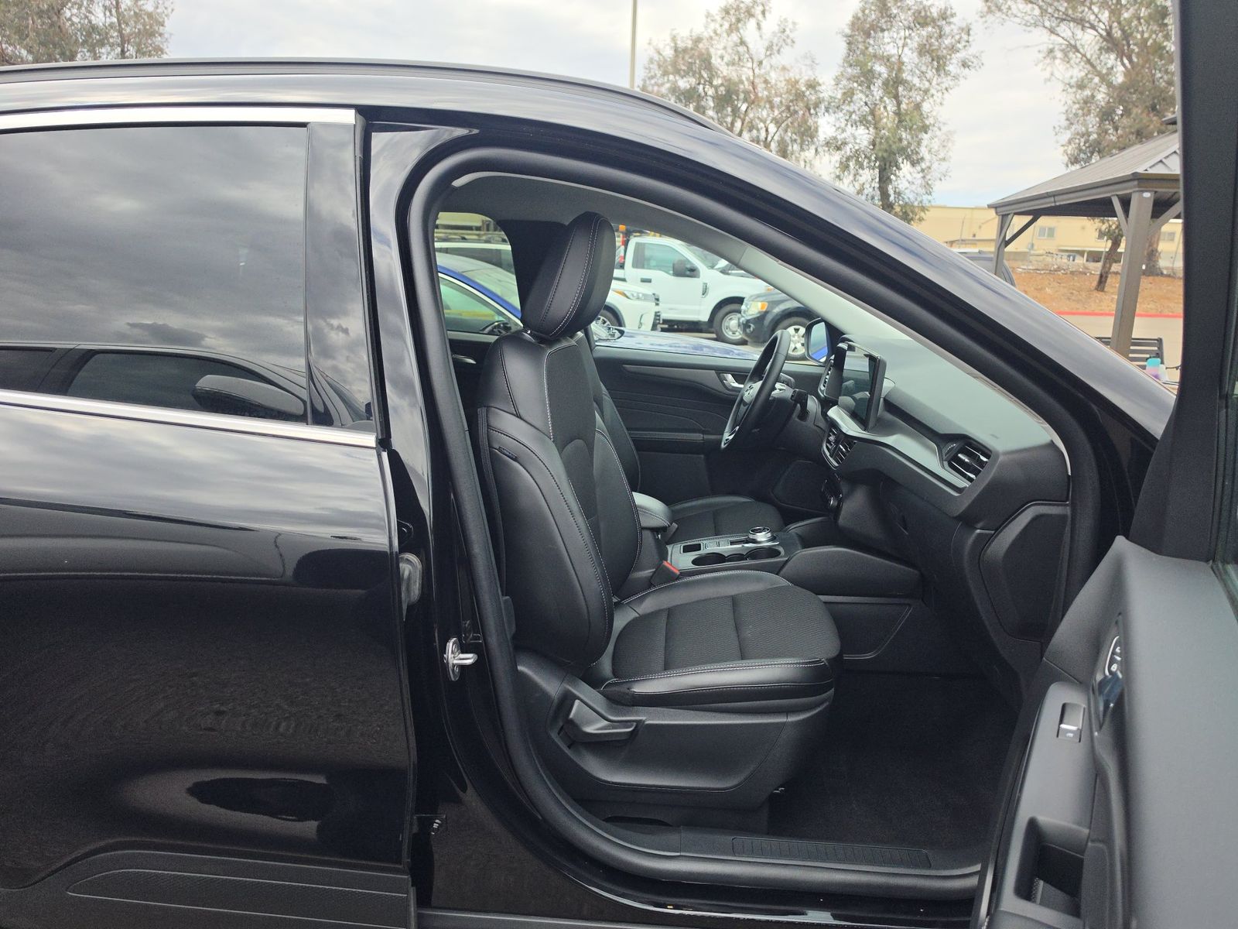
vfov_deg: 58.9
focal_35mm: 23
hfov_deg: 73.9
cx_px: 619
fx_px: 823
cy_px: 464
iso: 63
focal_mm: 6.5
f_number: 1.4
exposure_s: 1/2722
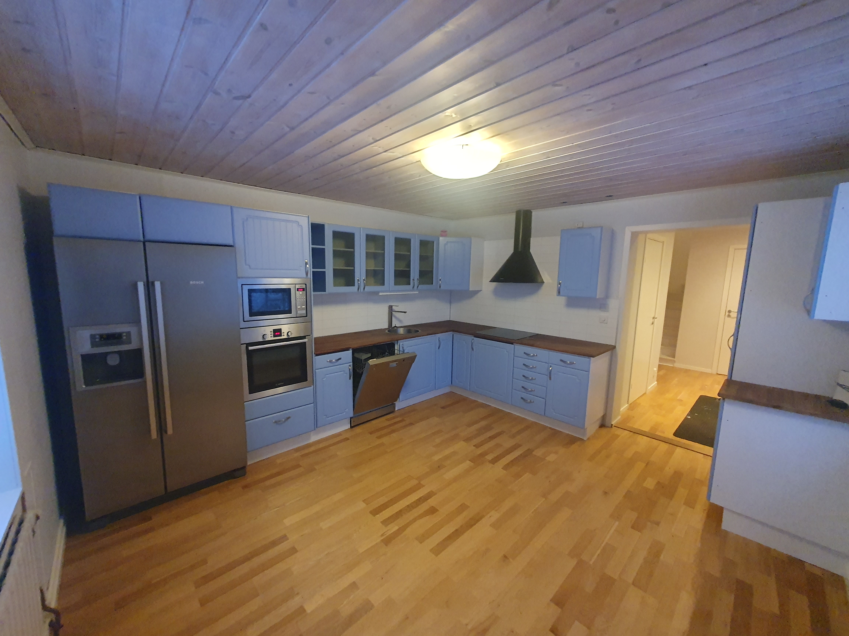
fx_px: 319
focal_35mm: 13
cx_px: 424
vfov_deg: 89.9
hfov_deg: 106.2
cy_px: 318
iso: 800
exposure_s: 1/33
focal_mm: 1.8
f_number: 2.2
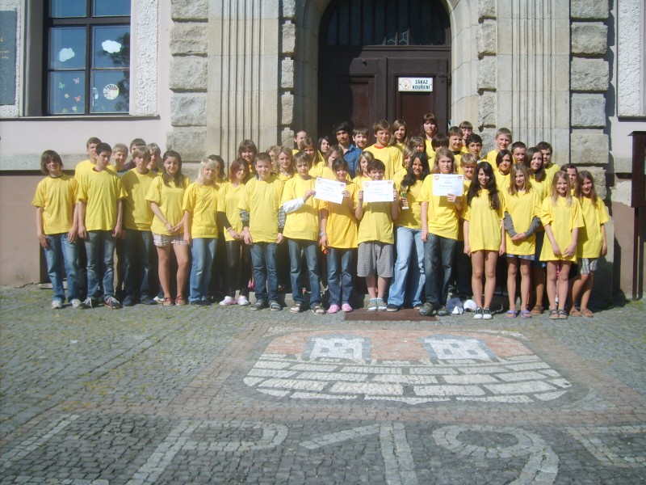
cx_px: 323
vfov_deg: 40.7
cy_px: 242
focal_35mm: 35
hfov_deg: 52.6
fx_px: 653
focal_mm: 5.8
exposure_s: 1/250
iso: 50
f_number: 7.1
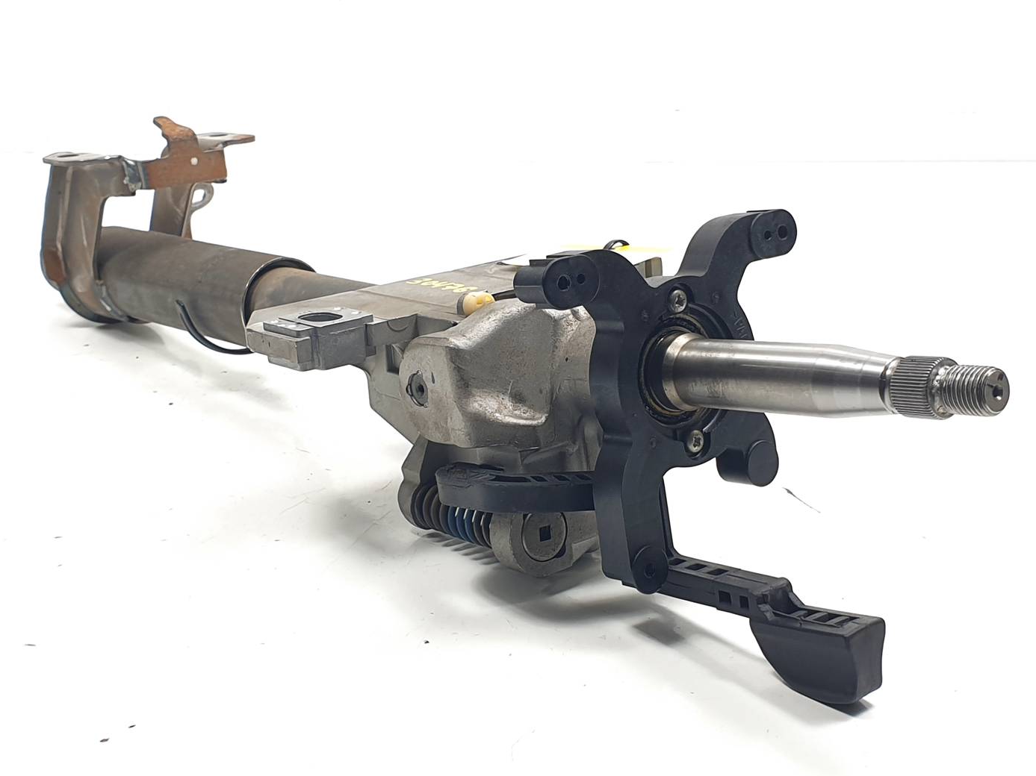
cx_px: 512
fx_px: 808
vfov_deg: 51.3
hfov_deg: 65.3
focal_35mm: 27
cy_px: 395
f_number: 2.4
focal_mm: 4.3
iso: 50
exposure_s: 1/123
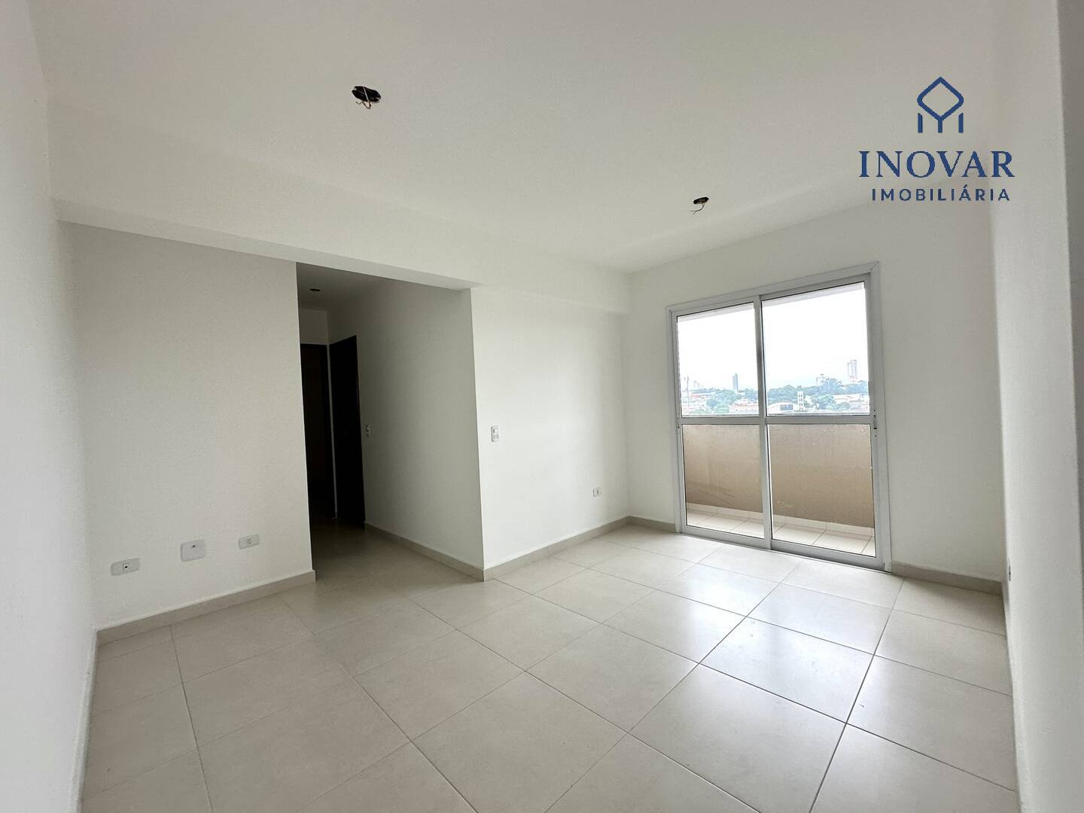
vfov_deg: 85.7
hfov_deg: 102.1
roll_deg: +2.7
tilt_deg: +2.4
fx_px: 438
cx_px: 542
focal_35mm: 14
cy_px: 406
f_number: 2.2
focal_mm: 2.22
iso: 80
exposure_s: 1/120
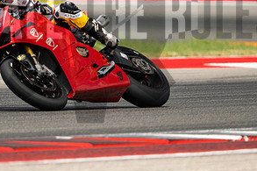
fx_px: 5936
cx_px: 90
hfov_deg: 2.5
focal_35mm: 832
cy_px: 16
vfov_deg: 1.7
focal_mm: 280
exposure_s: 1/1600
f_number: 2.8
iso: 250
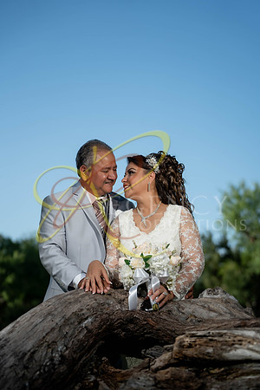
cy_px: 195
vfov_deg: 29.2
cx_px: 130
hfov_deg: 19.7
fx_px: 747
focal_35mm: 69
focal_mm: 69
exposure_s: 1/2500
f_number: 2.5
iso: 160
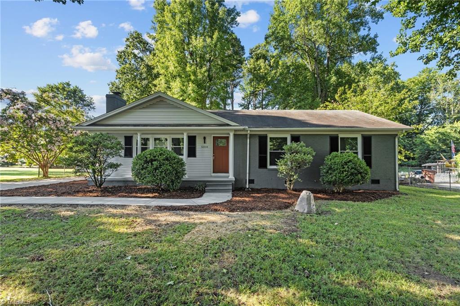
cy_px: 153
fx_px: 217
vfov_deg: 70.3
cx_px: 230
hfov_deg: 93.3
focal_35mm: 17
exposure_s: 1/40
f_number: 7.1
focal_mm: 17
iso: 200
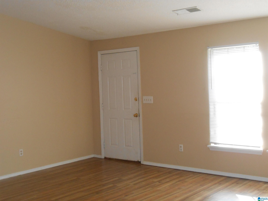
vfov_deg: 29.7
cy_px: 100
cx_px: 134
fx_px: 379
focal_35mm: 49
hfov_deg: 38.9
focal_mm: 8.8
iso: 400
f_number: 4.8
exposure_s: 1/60
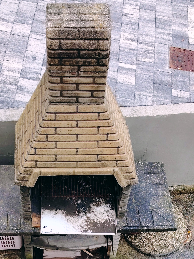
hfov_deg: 23.3
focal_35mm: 63
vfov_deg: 30.6
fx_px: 471
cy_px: 162
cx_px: 91
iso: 100
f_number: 1.75
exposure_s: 1/188
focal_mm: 5.25
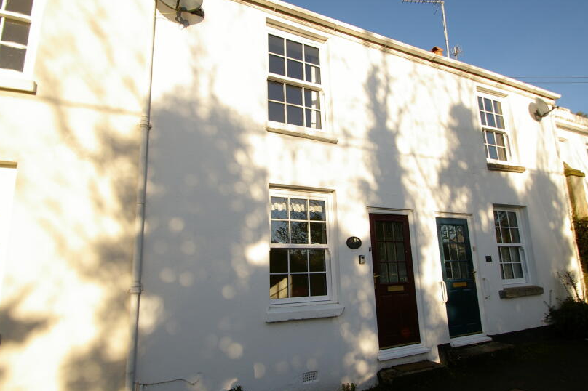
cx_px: 293
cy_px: 199
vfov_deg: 64.5
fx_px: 310
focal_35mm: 19
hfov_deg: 86.9
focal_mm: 10
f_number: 8
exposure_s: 1/750
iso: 200
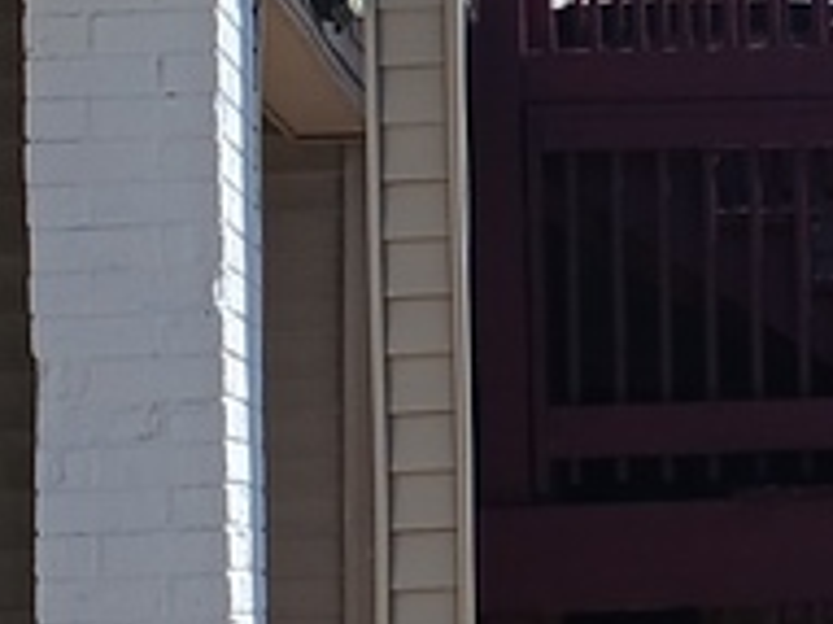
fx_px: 4714
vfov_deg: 7.6
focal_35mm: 196
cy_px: 83
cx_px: 1073
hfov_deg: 9.9
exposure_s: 1/591
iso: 20
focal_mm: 3.98
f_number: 1.8
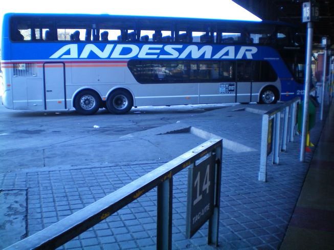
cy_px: 125
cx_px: 167
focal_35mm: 38
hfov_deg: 49.0
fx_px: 367
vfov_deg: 37.7
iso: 100
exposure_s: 1/60
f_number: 3.1
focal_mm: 6.3
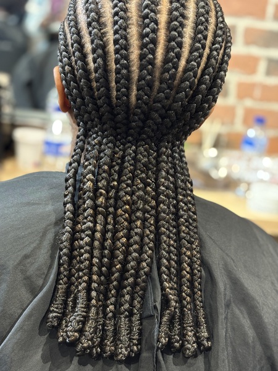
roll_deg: -7.9
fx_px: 557
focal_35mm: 52
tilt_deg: -16.6
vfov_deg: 36.8
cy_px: 186
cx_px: 139
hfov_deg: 28.0
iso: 250
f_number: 1.6
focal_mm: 5.96
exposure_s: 1/33
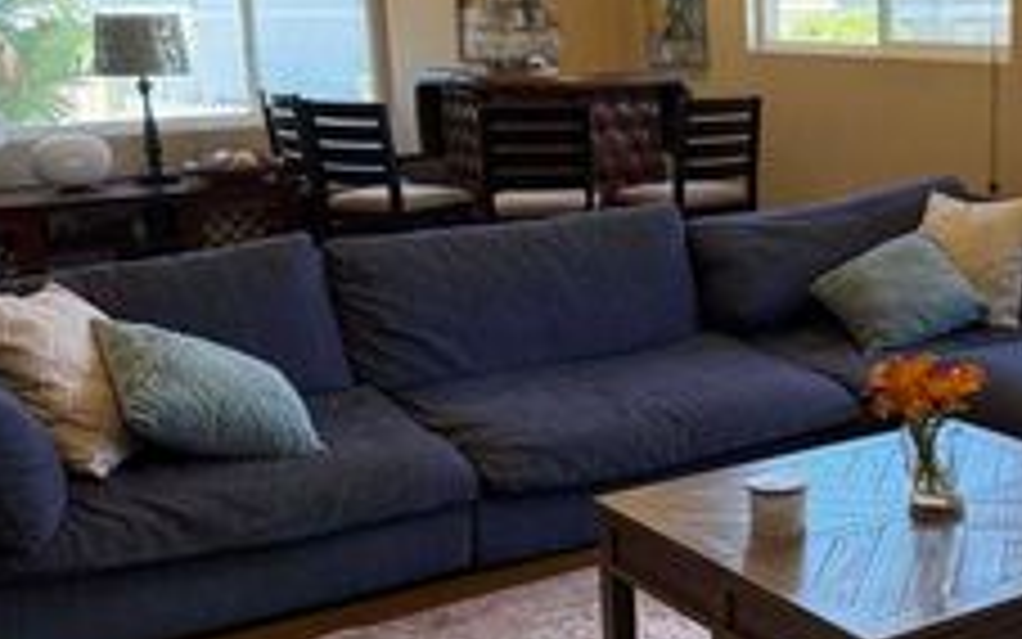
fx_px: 1560
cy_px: 299
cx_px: 891
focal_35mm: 56
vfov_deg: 23.2
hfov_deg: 34.5
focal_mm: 6.76
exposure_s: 1/226
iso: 200
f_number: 1.78
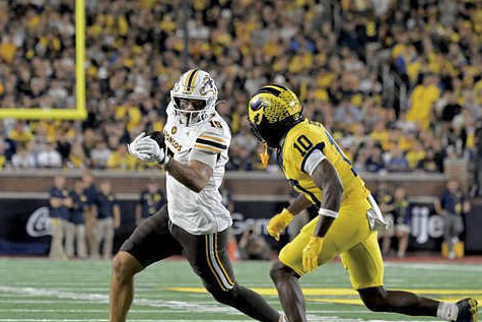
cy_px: 196
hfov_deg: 5.8
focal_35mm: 354
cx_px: 215
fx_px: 4741
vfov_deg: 3.9
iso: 6400
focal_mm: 290
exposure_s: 1/1000
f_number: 5.6
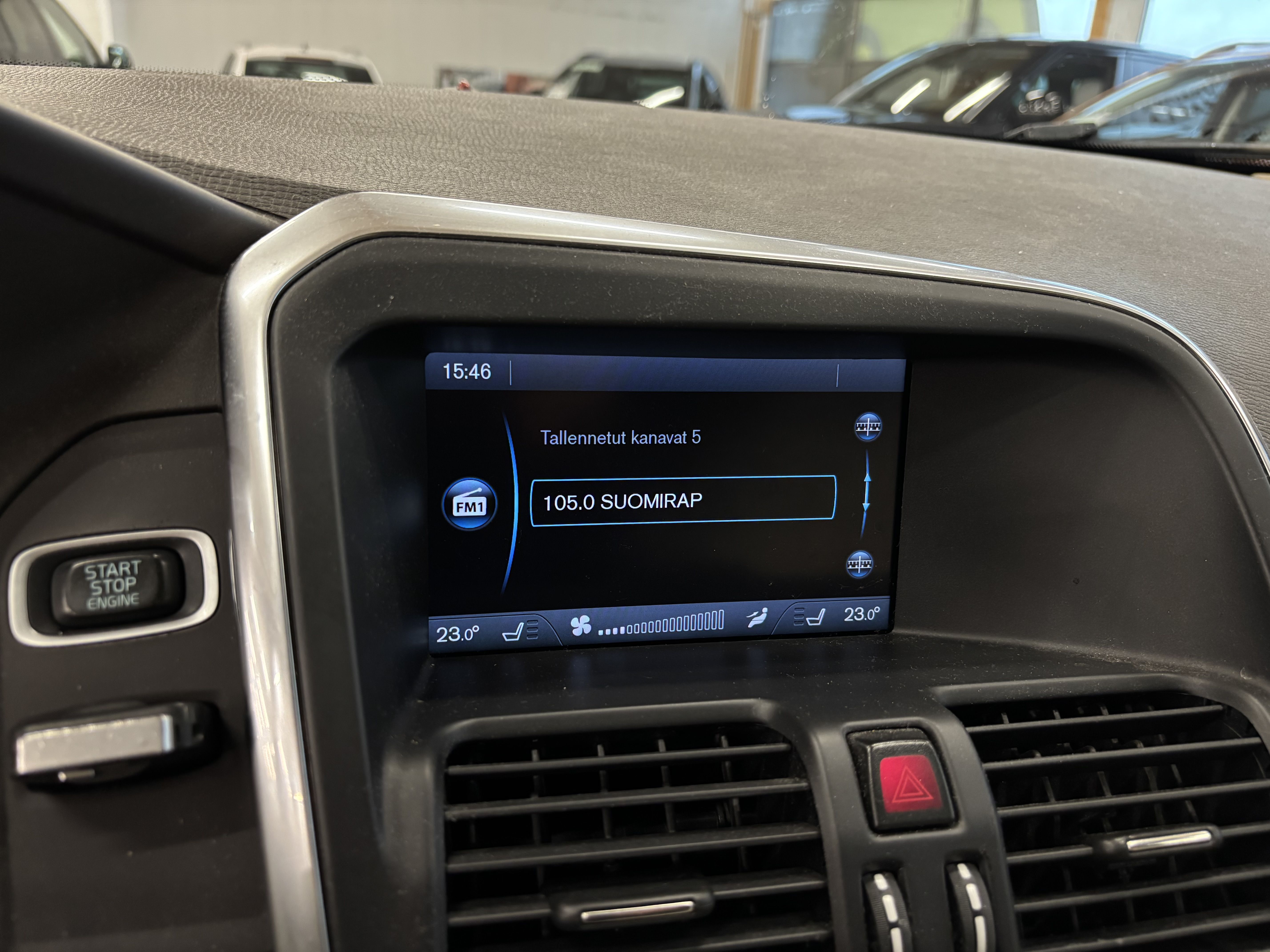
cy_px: 476
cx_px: 635
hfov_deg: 67.3
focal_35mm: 26
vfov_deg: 53.1
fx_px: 954
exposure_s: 1/56
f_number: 1.6
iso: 400
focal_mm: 5.96
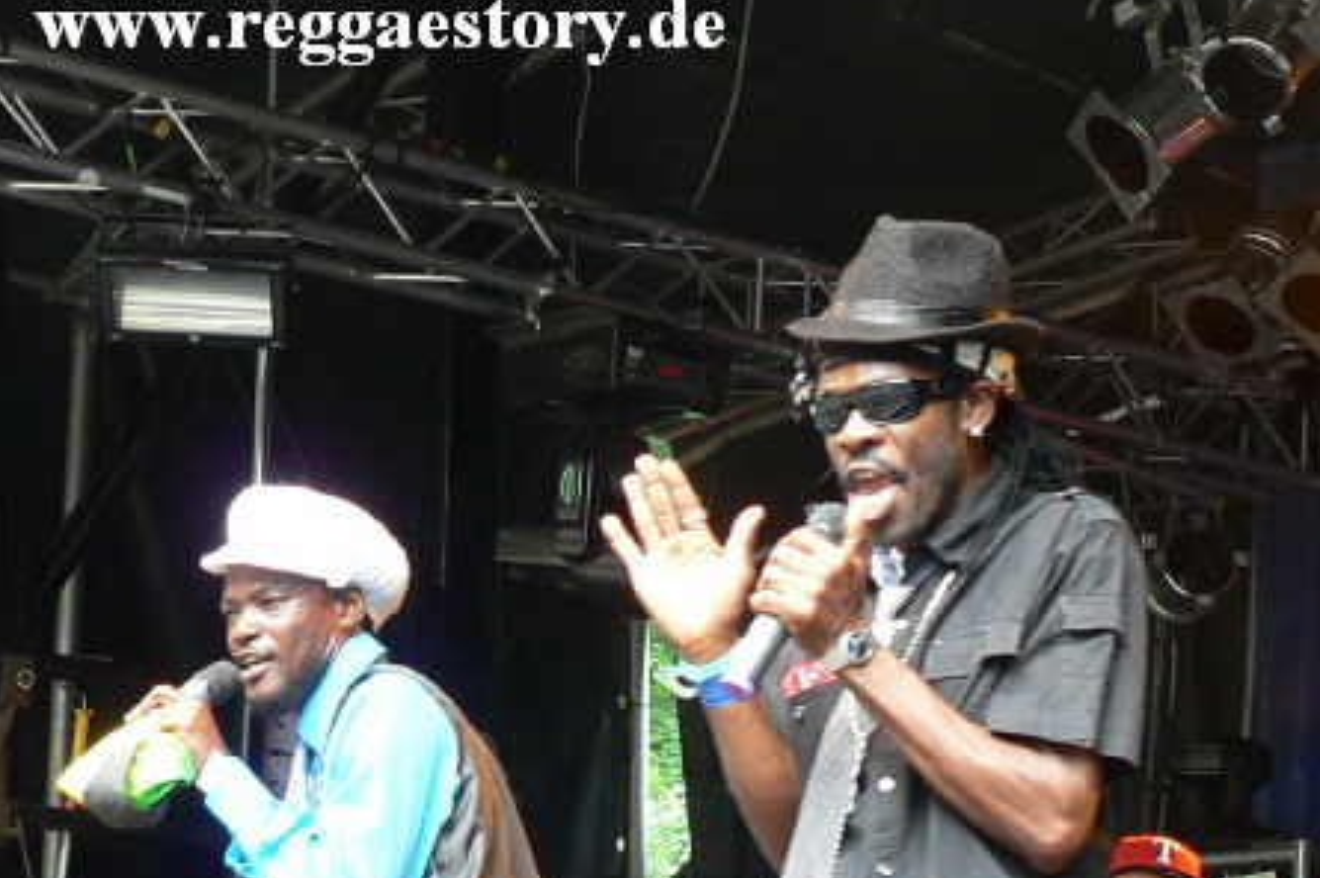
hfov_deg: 25.4
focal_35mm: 80
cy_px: 863
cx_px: 661
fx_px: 2931
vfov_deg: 16.7
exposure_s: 1/30
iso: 100
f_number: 3.2
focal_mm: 9.8
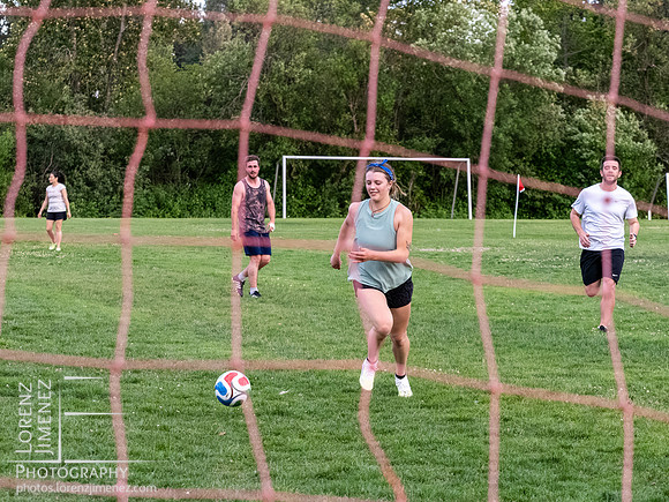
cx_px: 334
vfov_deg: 10.8
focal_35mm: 137
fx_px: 2646
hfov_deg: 14.4
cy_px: 251
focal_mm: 64
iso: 4000
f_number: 5
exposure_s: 1/1000
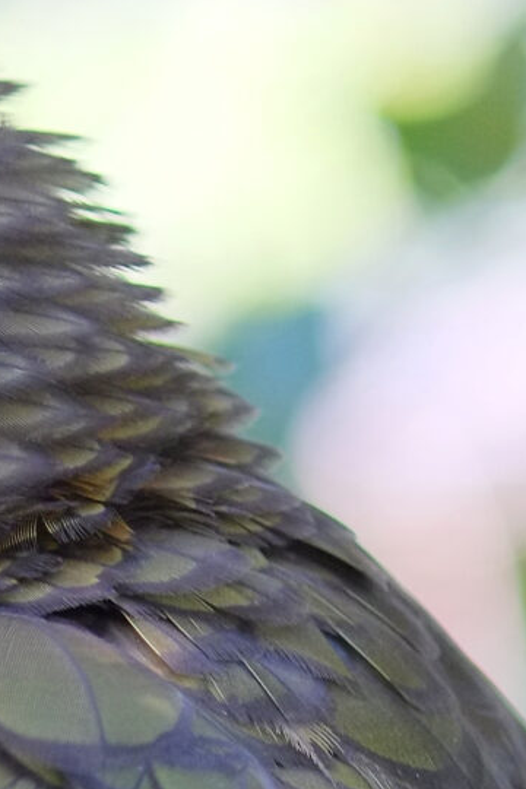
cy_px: 1726
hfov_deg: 3.2
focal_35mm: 427
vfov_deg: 4.7
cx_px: 223
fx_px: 9358
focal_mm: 60
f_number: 2.4
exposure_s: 1/160
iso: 800
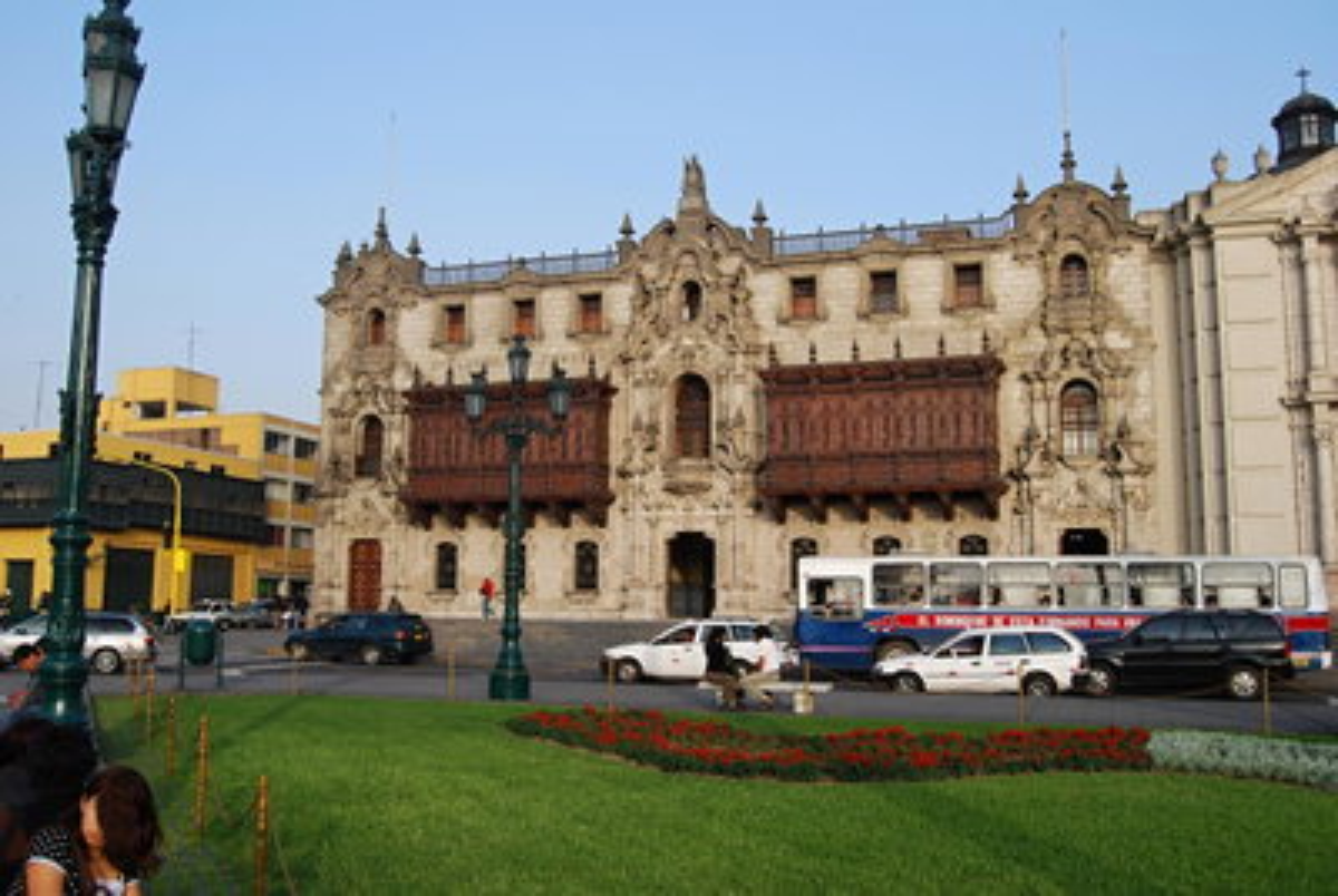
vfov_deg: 40.1
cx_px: 669
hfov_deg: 57.2
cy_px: 448
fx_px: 1228
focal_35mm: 33
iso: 100
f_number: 6.3
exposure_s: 1/160
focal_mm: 22
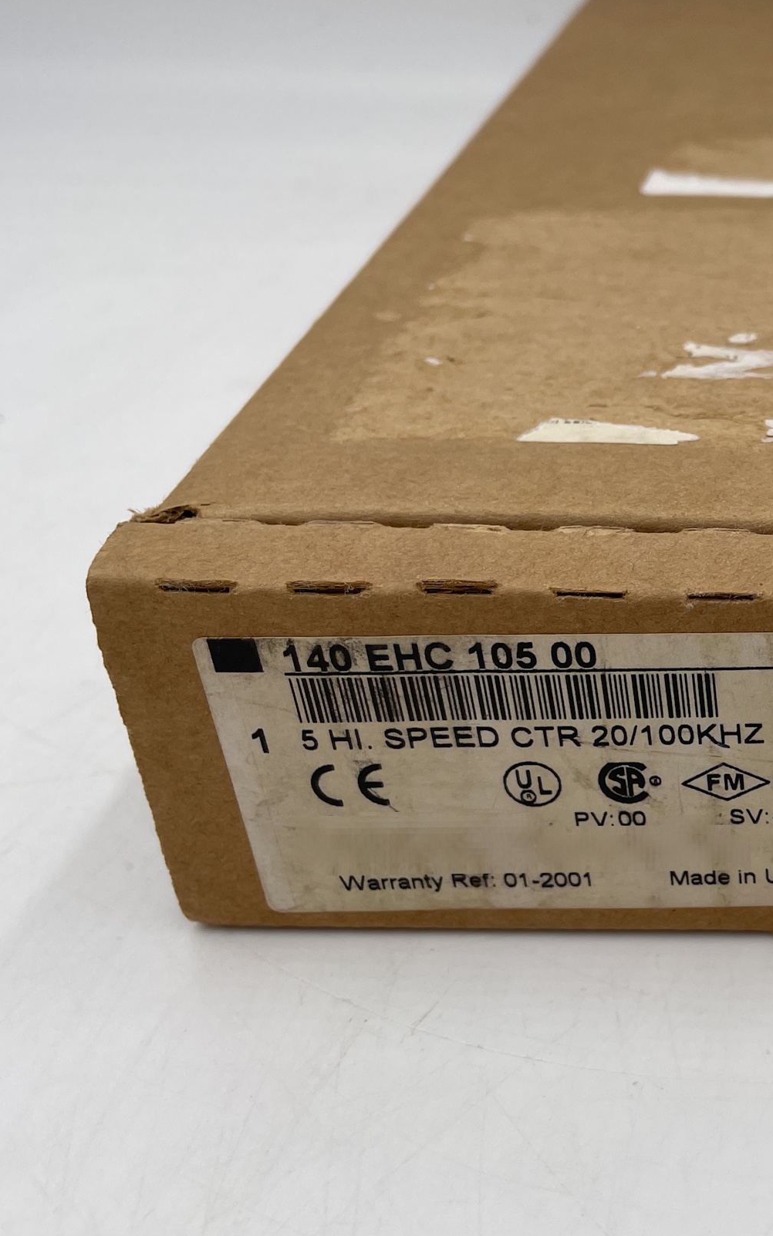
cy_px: 595
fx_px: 1483
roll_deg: -0.6
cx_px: 875
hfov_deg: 26.6
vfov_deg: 45.3
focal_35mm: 44
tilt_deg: -31.2
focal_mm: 4.2
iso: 32
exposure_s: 1/493
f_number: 1.6
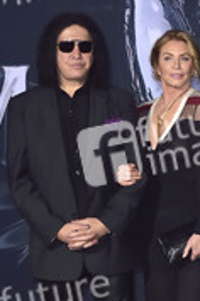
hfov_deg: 14.1
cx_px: 214
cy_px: 231
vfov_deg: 21.3
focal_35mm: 95
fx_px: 792
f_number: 5
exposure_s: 1/250
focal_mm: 42
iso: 500
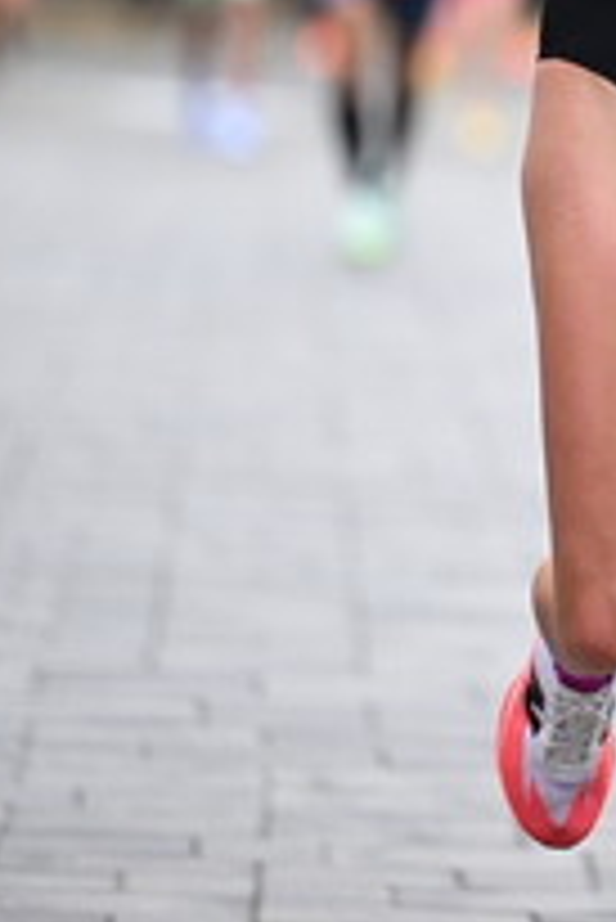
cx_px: 762
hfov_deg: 2.8
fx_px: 12708
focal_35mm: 496
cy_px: 40
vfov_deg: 4.1
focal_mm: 185
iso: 1000
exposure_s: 1/1600
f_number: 2.8
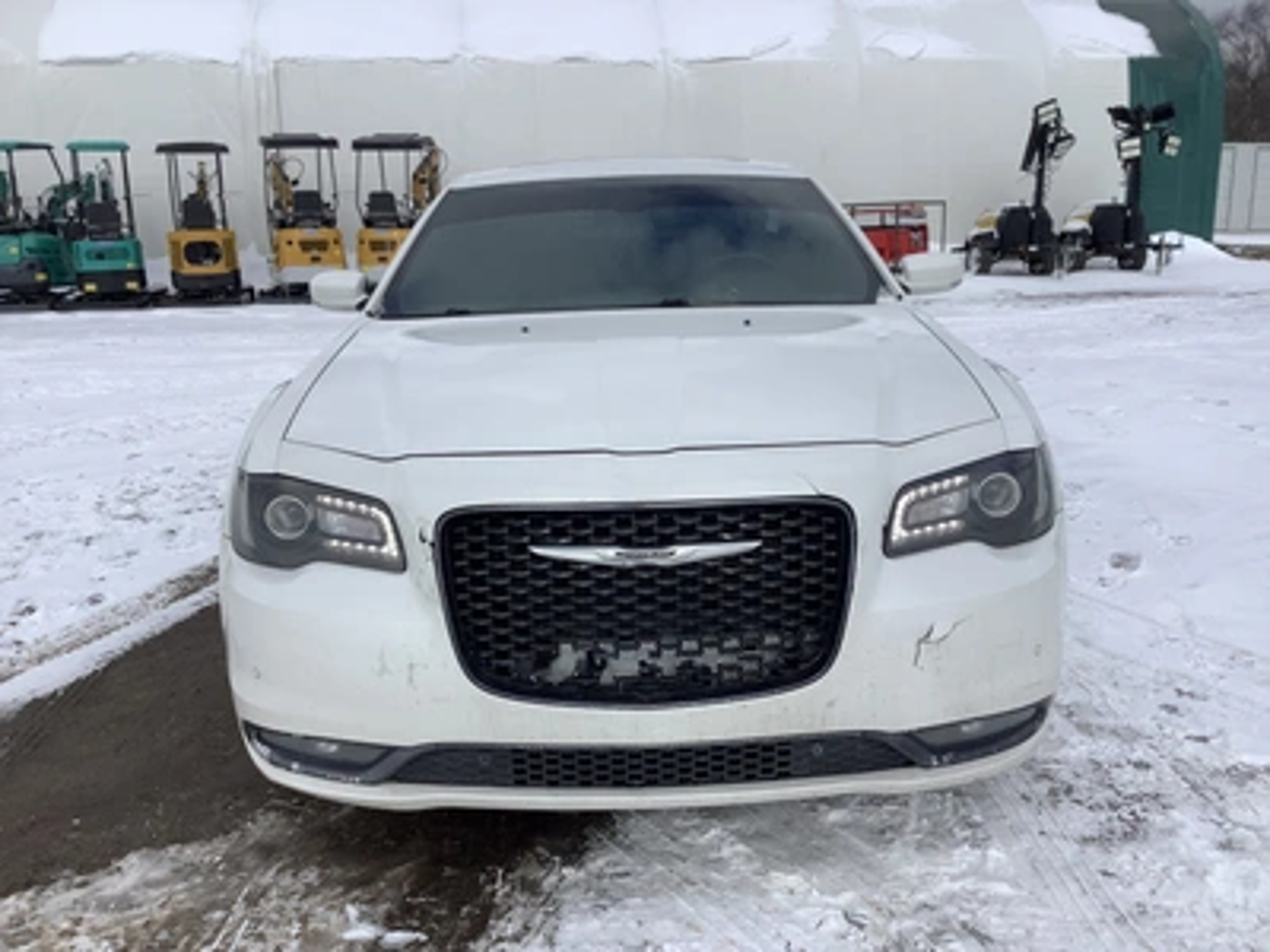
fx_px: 1137
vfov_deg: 45.4
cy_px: 476
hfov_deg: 58.4
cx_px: 635
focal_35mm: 31
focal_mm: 3.3
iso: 25
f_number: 2.4
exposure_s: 1/2469
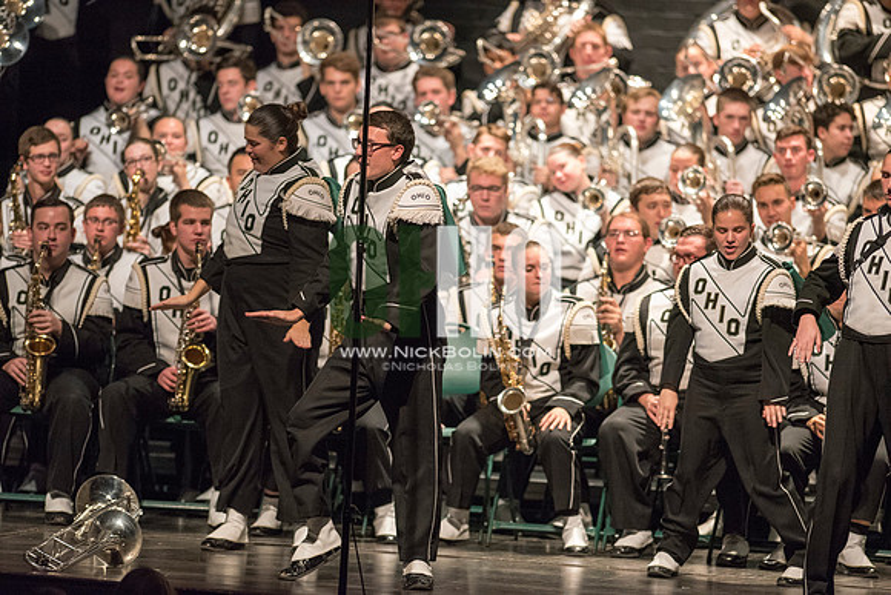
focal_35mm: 300
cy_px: 298
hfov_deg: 6.9
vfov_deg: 4.6
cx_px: 446
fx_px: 7426
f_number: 2.8
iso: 4000
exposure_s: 1/500
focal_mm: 300
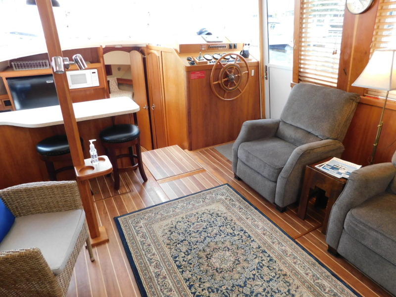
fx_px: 263
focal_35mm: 23
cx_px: 198
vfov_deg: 58.9
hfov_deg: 73.9
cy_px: 148
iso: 250
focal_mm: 4
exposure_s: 1/30
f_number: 3
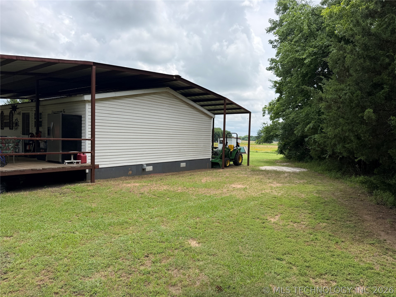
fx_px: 275
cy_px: 148
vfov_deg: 56.8
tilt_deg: -2.8
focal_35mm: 24
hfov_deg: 71.6
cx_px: 198
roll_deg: -1.4
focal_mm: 6.76
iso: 80
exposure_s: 1/3145
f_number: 1.78
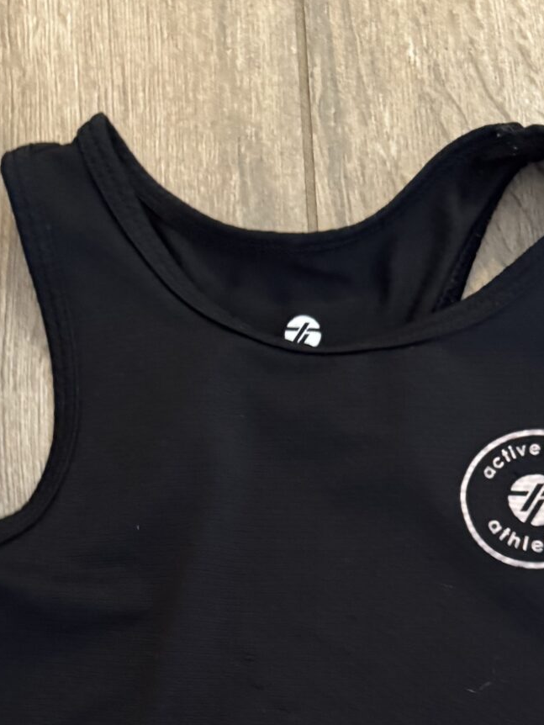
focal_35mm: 57
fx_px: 1194
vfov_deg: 31.0
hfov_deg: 25.7
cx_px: 301
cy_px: 745
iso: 1000
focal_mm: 6.76
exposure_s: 1/30
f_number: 1.78
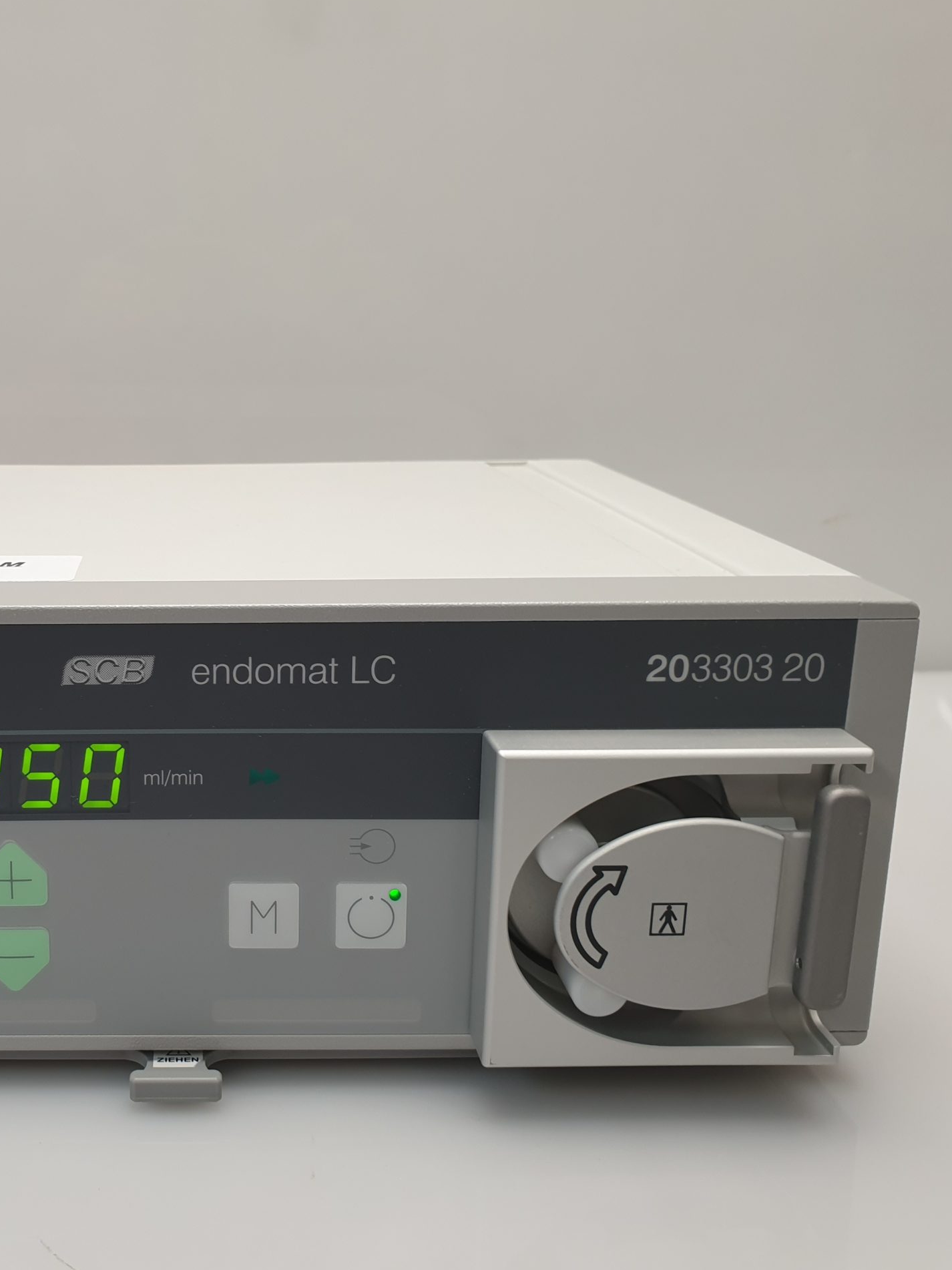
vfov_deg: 52.6
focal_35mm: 35
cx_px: 177
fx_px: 1284
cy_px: 631
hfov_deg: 39.0
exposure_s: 1/50
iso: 64
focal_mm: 4.3
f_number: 2.4
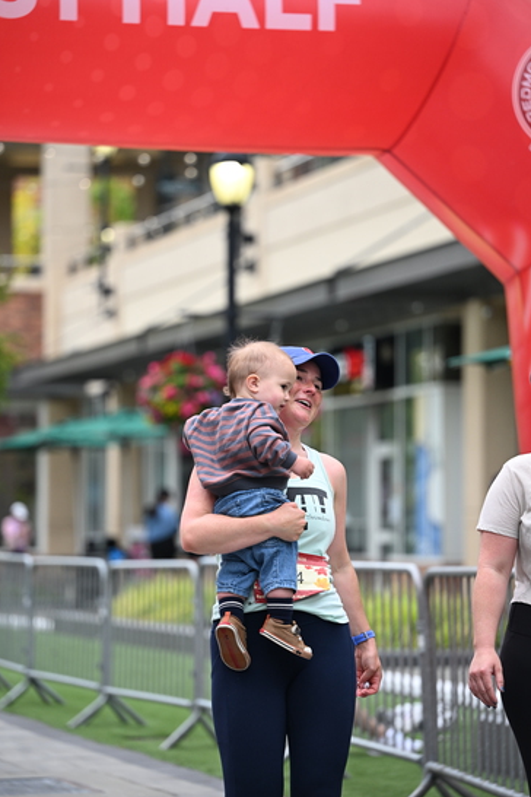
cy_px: 400
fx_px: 2788
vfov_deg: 16.3
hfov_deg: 10.9
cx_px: 266
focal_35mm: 126
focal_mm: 125
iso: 640
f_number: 2.8
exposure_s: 1/1600
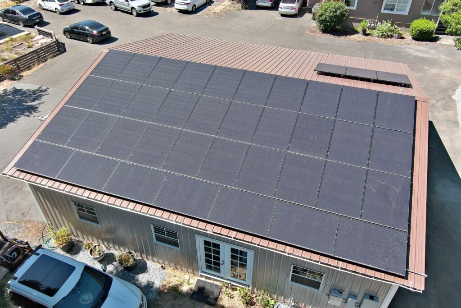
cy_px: 154
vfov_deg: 45.0
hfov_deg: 63.7
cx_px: 230
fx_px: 371
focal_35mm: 29
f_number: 2.8
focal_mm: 10.57
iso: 400
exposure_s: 1/2208
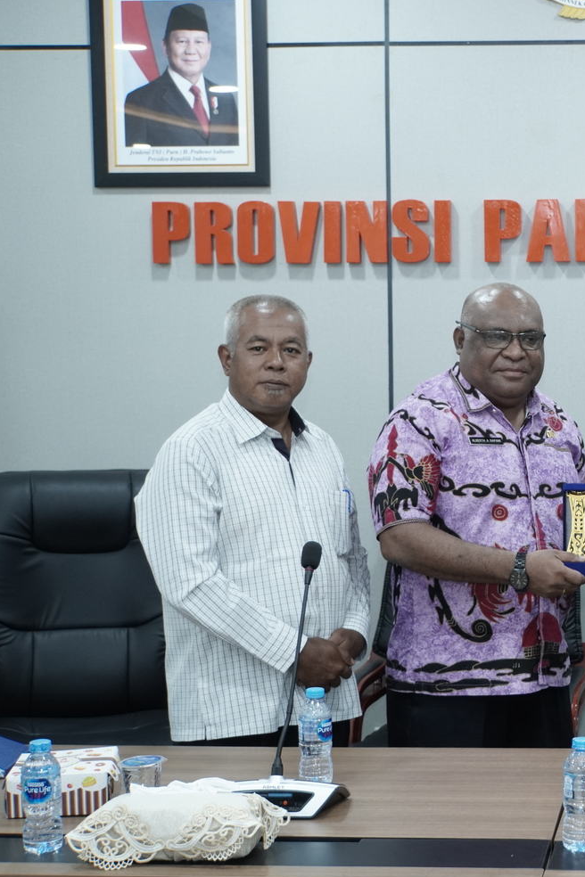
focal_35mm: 64
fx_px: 1560
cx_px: 638
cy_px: 437
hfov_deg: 20.3
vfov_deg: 31.4
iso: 1000
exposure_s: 1/60
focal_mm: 28
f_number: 4
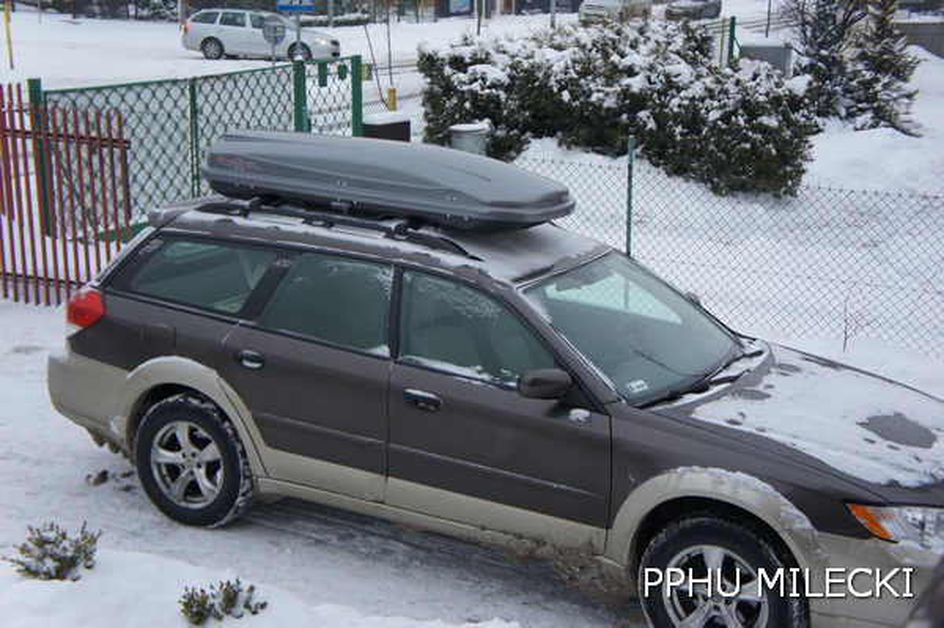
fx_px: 1454
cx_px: 472
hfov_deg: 36.0
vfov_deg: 24.4
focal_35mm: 56
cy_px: 314
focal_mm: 37
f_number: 4.5
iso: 250
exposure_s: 1/60
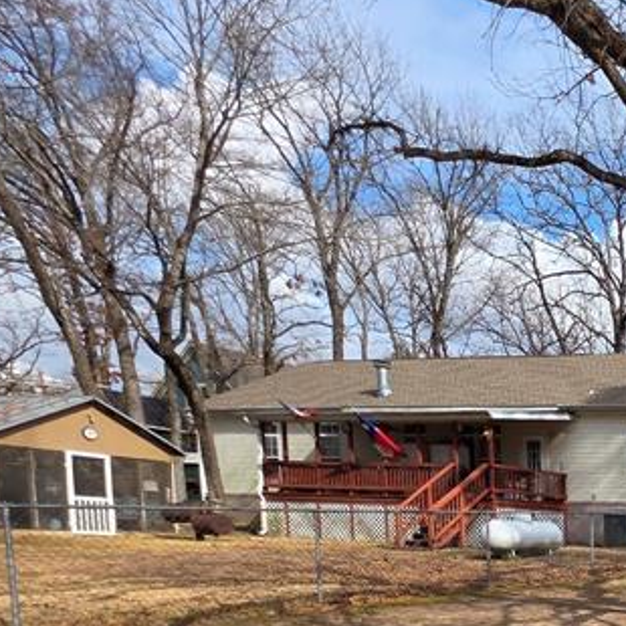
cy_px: 662
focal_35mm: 38
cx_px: 943
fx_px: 777
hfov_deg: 28.3
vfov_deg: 37.8
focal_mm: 2.2
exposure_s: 1/1839
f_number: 1.9
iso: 40
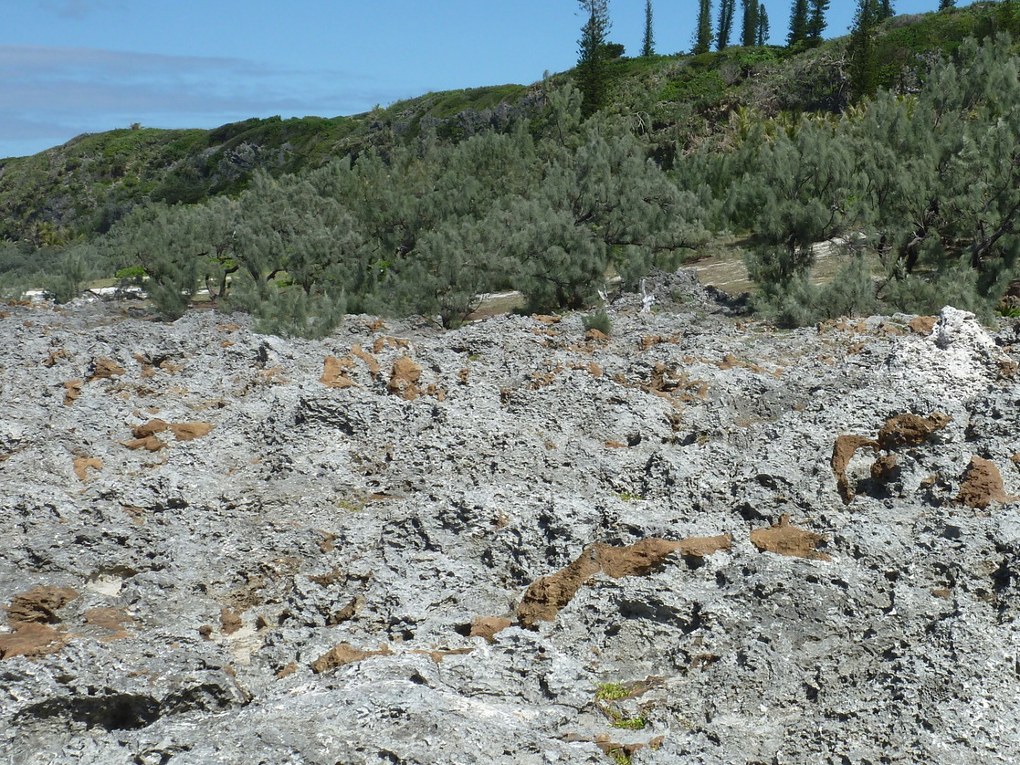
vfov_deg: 23.3
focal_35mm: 63
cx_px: 725
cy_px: 334
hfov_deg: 30.4
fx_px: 1857
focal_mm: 7.3
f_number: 5.6
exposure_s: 1/400
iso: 80
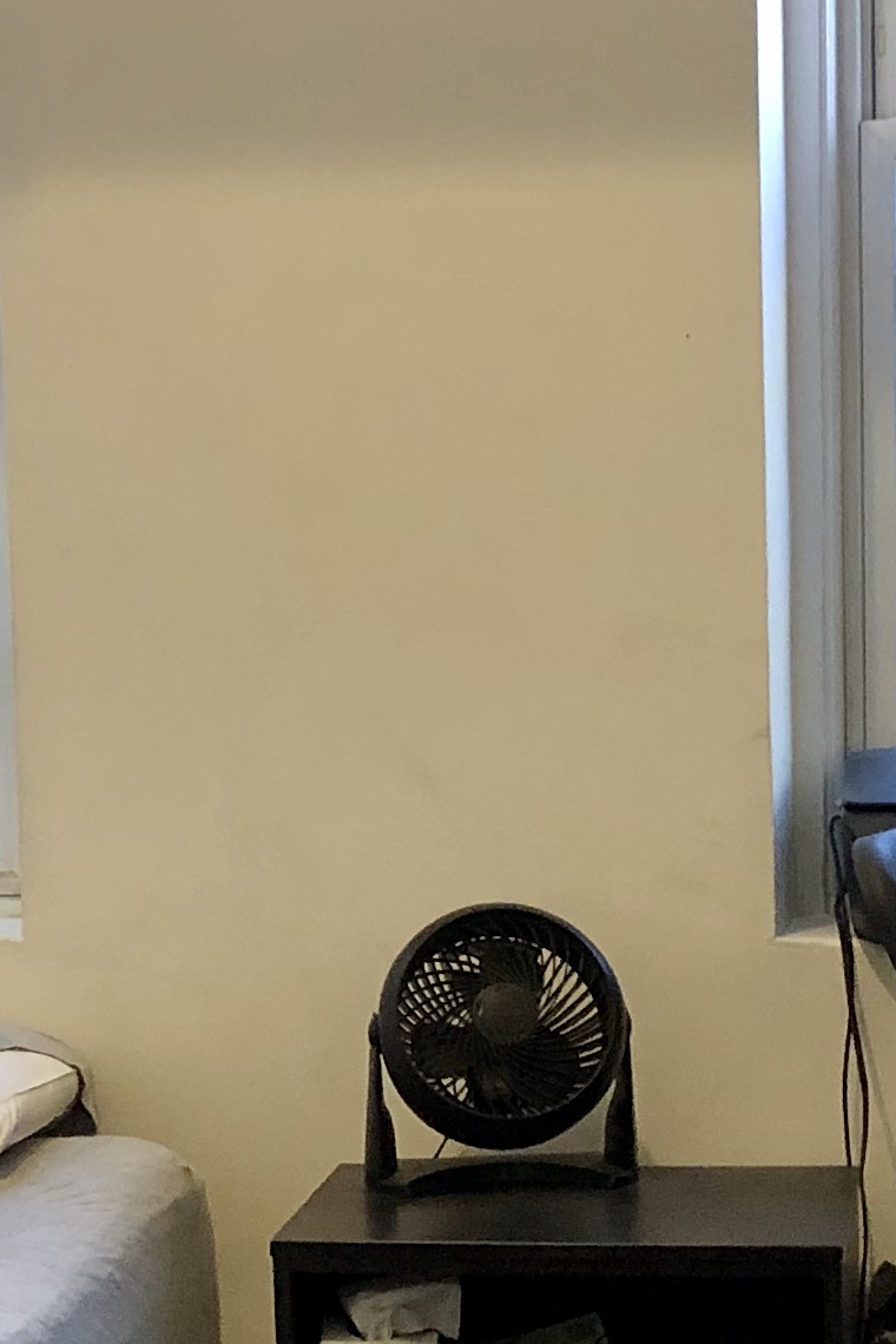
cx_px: 360
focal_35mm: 103
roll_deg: +1.6
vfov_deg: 19.7
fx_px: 3845
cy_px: 956
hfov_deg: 13.3
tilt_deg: -5.0
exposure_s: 1/15
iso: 80
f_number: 1.8
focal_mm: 4
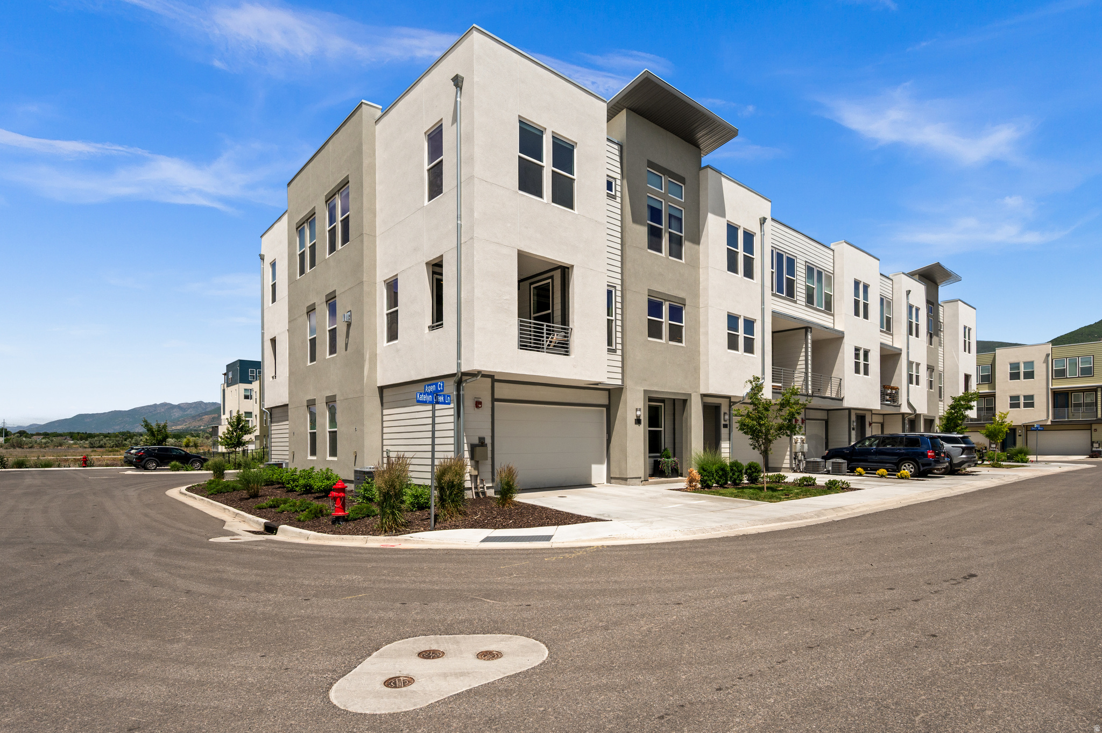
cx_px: 551
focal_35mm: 18
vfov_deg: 67.3
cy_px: 366
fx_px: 551
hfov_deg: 90.0
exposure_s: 1/2500
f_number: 7.1
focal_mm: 18
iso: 500
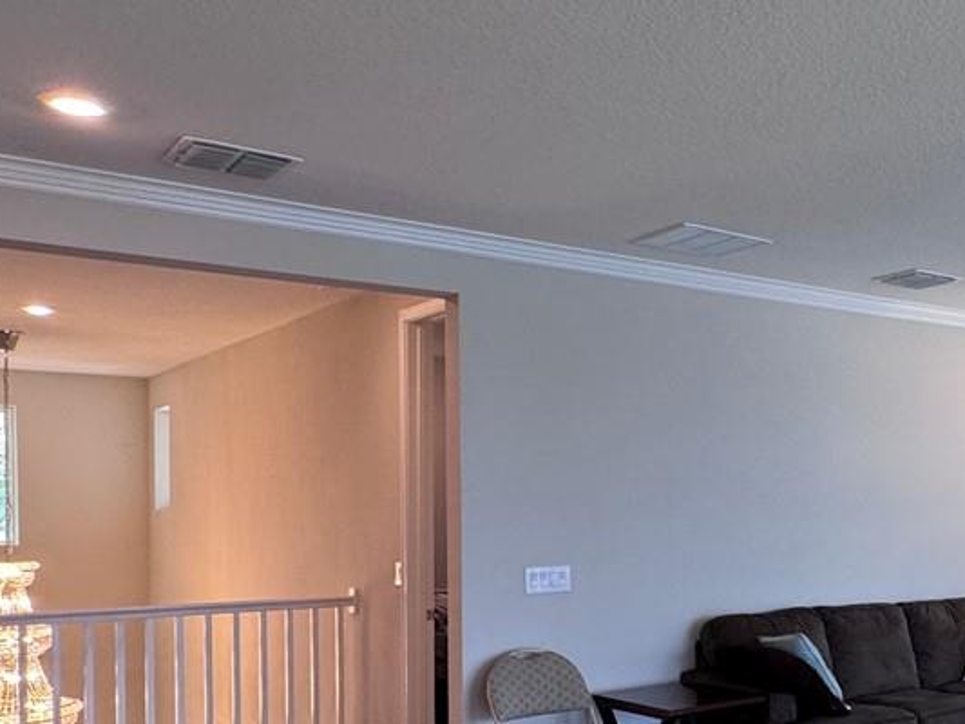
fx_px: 1171
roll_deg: +0.2
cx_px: 987
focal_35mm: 42
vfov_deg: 33.9
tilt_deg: -0.6
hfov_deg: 39.1
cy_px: 507
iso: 200
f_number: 2.2
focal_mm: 2.22
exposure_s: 1/120
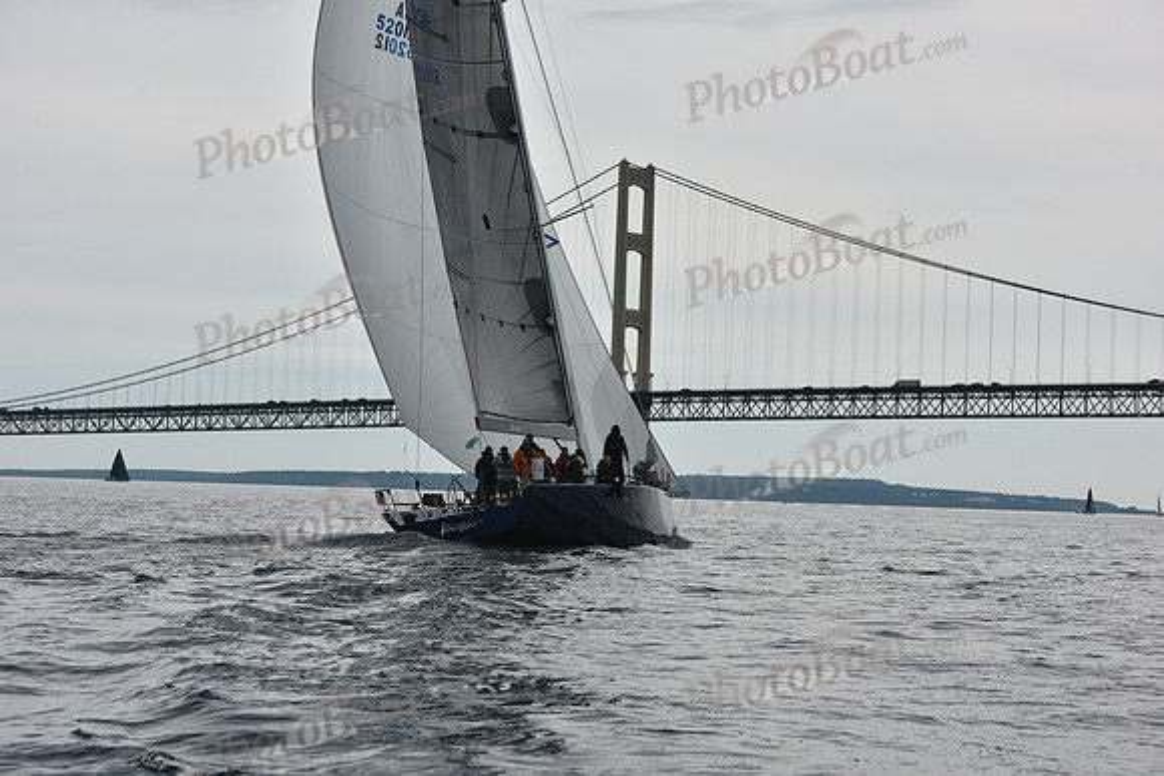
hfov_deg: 24.8
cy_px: 388
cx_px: 582
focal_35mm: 82
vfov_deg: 16.7
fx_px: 2652
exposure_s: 1/800
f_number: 8
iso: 250
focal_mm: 82
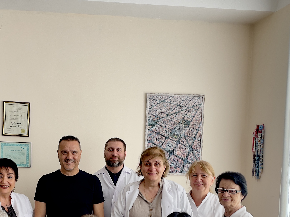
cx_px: 81
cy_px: 176
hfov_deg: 37.5
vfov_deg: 28.4
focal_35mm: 50
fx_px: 419
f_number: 1.6
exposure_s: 1/159
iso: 32
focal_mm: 4.2
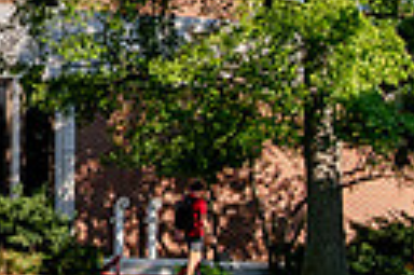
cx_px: -243
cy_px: -76
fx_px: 1975
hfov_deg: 11.4
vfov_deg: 7.9
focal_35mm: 172
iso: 100
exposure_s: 1/320
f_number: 4.5
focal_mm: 38
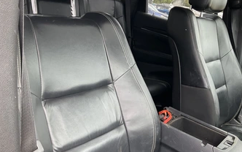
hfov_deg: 52.6
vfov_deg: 34.5
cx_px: 137
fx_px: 244
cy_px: 78
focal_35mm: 37
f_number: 1.8
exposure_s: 1/122
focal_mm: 3
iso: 40
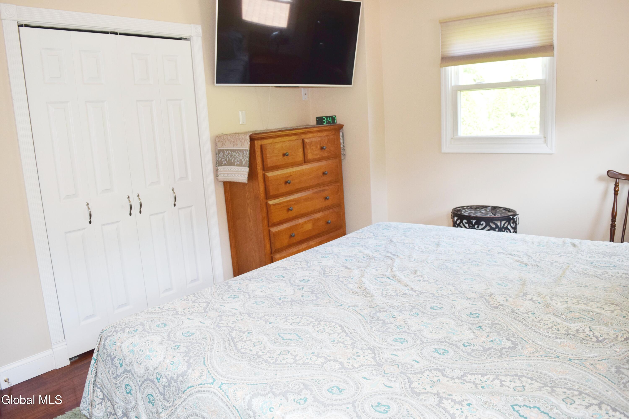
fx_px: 472
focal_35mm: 27
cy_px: 210
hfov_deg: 67.4
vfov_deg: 47.9
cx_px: 314
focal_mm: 18
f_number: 5.6
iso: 800
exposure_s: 1/125
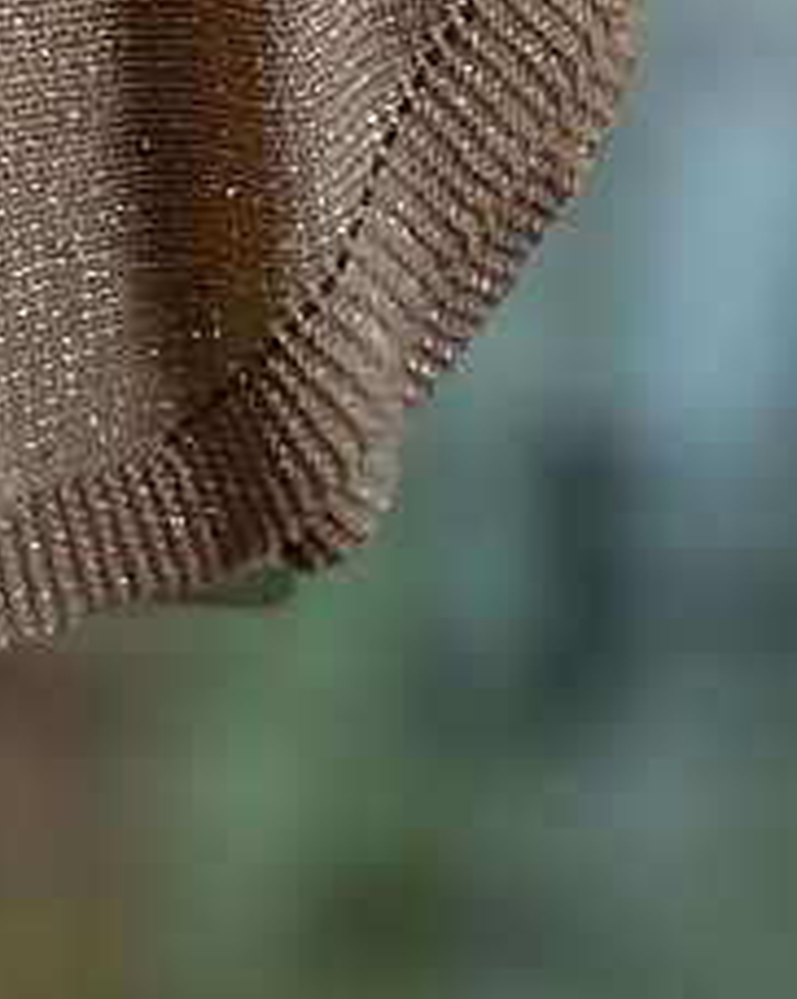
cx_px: 4
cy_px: -1293
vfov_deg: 12.5
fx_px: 3691
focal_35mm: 125
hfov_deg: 12.2
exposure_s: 1/33.3
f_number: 2
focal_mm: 2.79
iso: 333
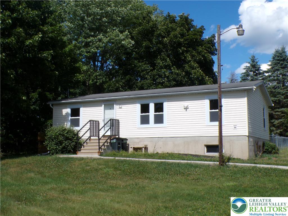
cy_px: 108
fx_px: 349
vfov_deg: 34.3
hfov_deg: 44.8
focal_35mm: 42
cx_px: 144
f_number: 8.9
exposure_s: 1/200
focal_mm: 7.6
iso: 100
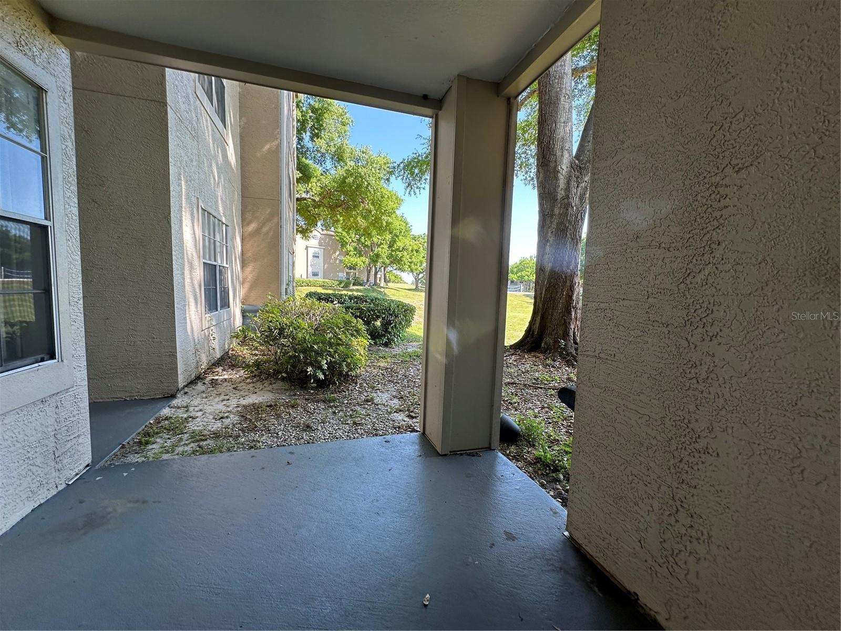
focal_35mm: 14
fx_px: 340
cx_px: 420
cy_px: 316
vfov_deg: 85.7
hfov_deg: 102.1
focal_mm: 2.22
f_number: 2.2
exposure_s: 1/139
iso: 40
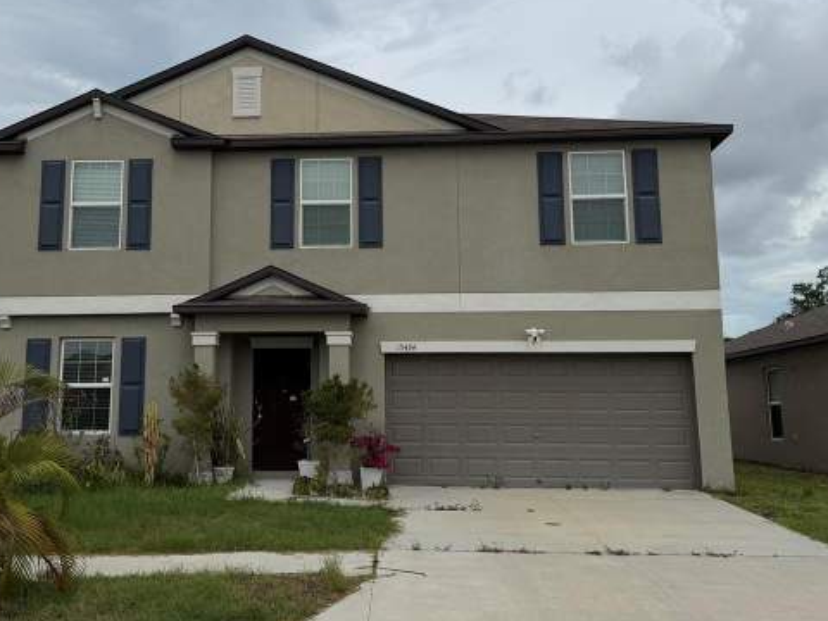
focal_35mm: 40
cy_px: 245
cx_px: 331
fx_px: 957
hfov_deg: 46.5
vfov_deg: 35.8
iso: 80
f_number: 1.78
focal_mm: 6.76
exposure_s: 1/9091
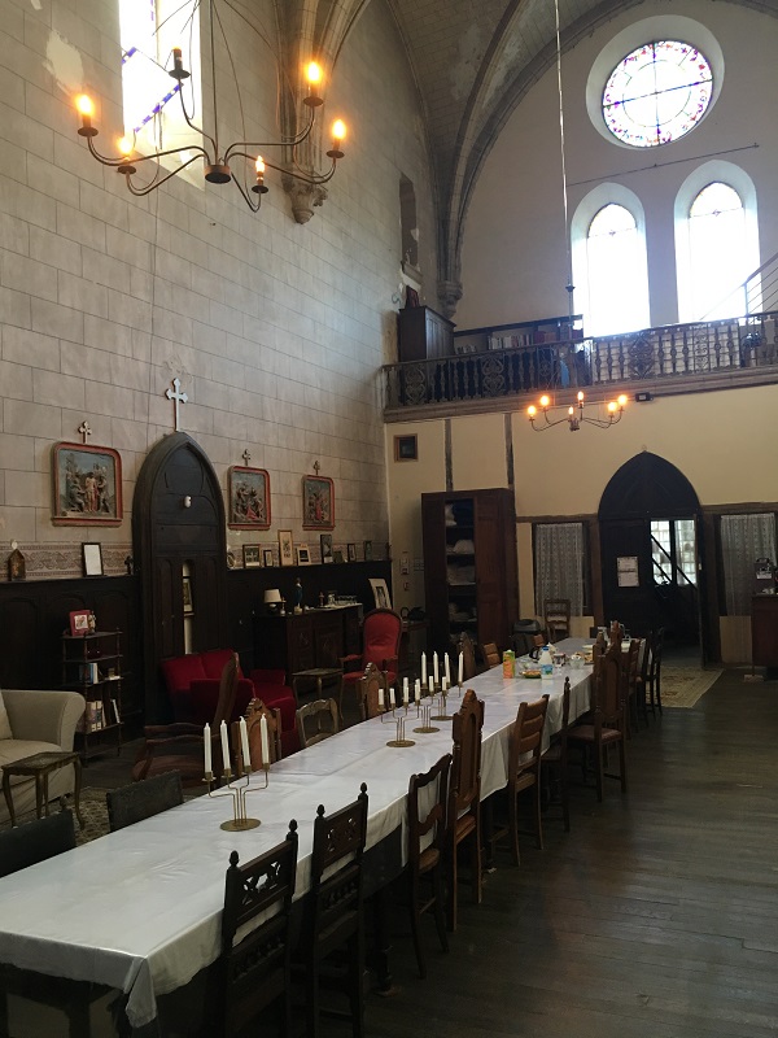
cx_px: 389
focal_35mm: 29
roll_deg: +2.4
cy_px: 519
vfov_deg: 61.7
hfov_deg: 48.2
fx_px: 869
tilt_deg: +3.3
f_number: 2.2
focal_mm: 4.15
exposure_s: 1/33
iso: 125
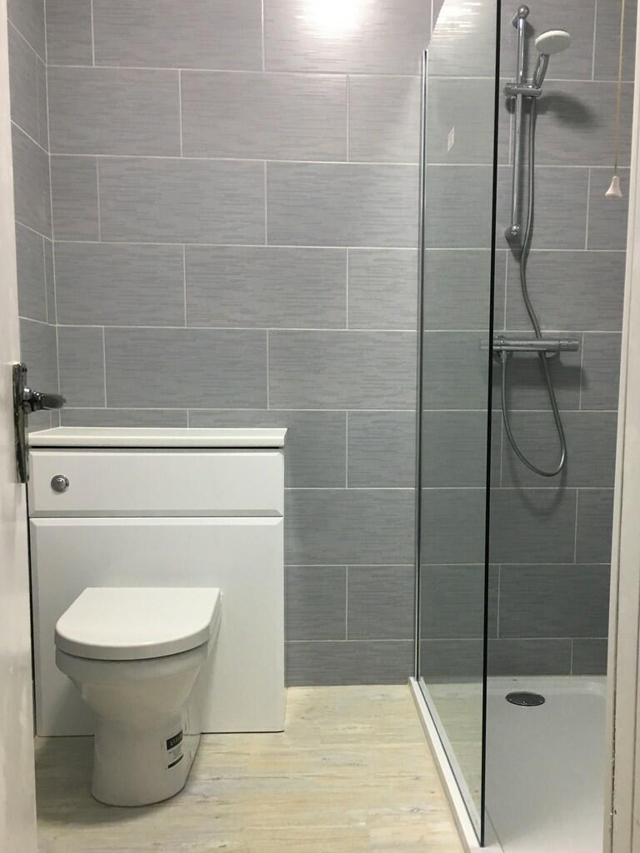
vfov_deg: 61.7
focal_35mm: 29
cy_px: 426
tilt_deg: -5.5
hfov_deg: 48.2
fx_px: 715
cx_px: 320
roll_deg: +0.0
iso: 125
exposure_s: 1/33
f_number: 2.2
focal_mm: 4.15
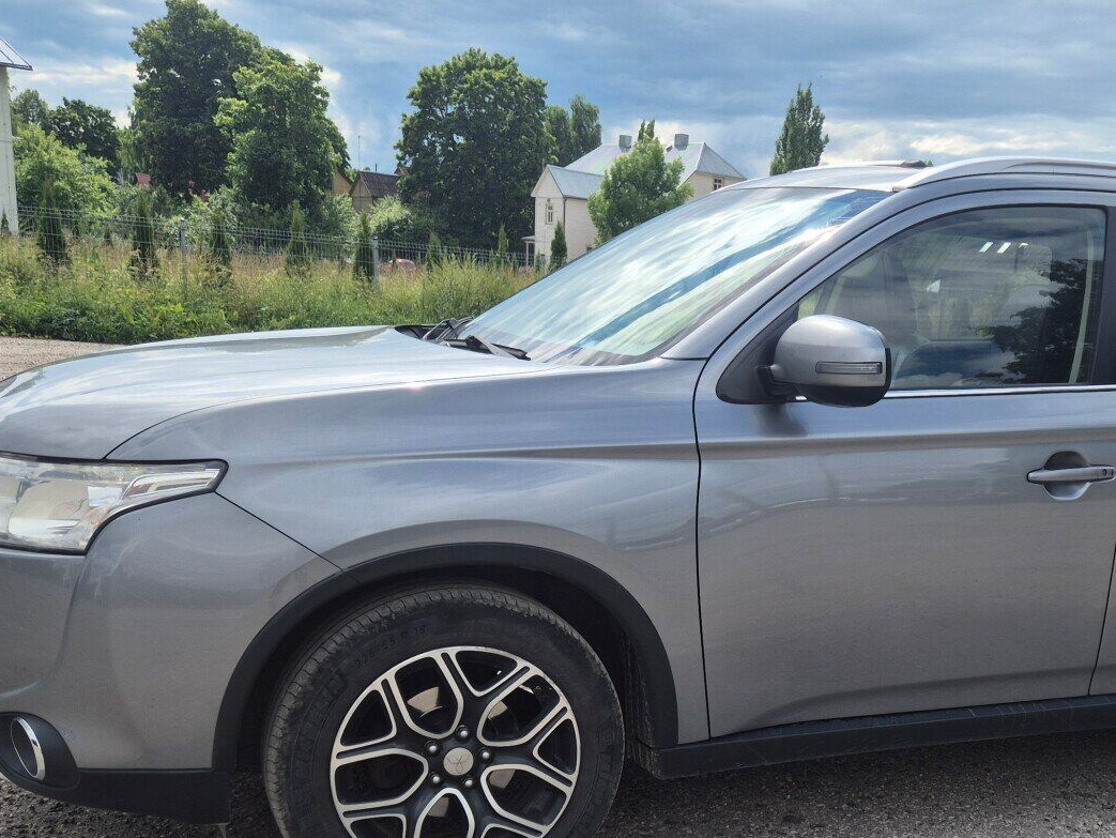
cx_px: 825
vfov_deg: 32.6
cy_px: 681
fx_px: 1387
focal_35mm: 43
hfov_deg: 42.6
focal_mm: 5.4
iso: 25
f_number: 1.8
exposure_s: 1/1516
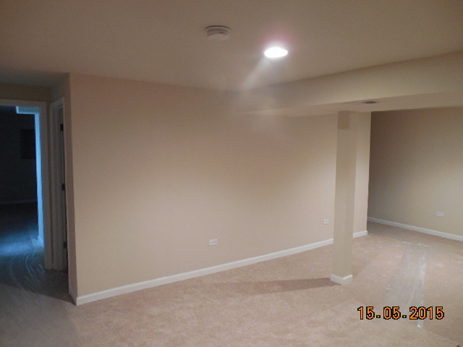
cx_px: 232
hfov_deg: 69.4
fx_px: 334
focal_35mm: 25
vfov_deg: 54.9
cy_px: 174
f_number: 3.3
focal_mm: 4.5
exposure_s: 1/10
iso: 400
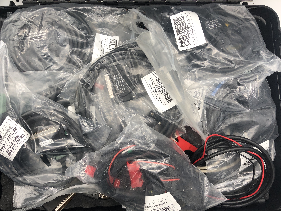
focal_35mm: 28
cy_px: 106
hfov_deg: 63.4
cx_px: 140
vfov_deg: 49.7
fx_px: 227
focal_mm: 4
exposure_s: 1/120
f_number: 1.8
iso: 25
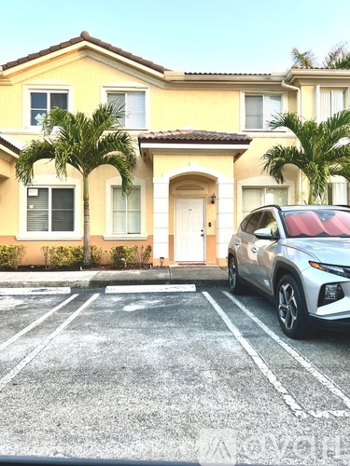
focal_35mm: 26
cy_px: 233
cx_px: 175
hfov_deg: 53.1
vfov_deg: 67.3
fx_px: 351
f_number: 1.5
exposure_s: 1/153
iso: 40
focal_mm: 5.7
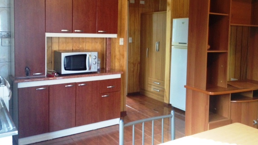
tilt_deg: -4.4
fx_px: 260
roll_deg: -1.5
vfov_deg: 31.0
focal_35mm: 38
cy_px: 50
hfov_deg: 52.8
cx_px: 131
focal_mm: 4.12
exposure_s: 1/20
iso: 160
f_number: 2.4
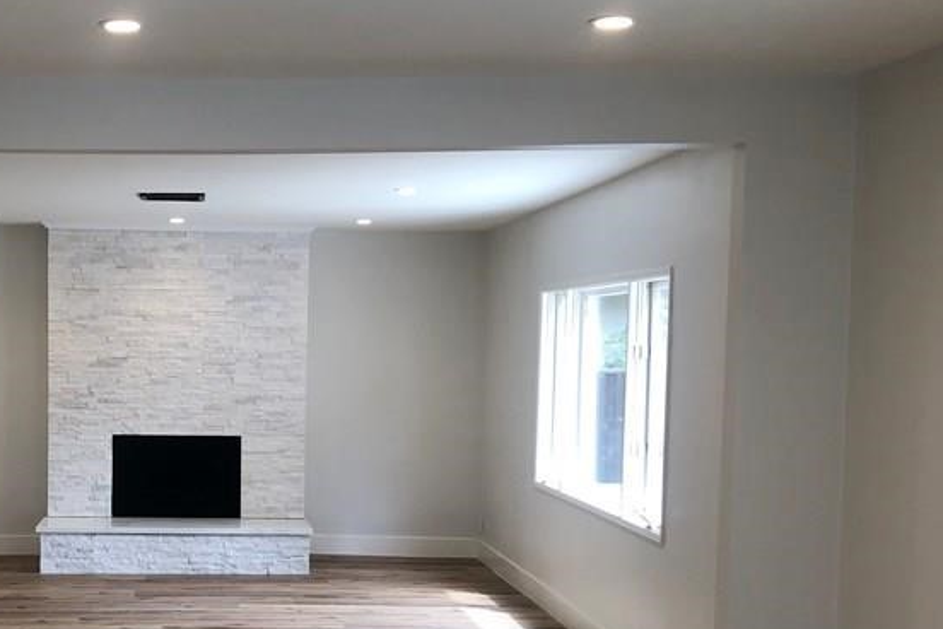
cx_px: 195
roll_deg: -0.8
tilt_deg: -7.5
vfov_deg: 24.8
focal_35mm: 54
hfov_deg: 35.7
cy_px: 460
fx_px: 1414
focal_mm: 3.99
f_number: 1.8
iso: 40
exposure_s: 1/120
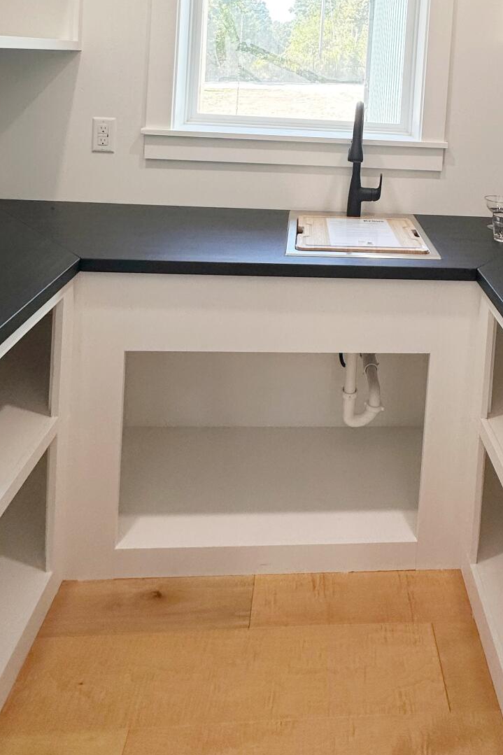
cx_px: 368
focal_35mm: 27
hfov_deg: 46.4
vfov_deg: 58.8
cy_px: 92
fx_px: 566
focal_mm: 2.22
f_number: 2.2
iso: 64
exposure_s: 1/120
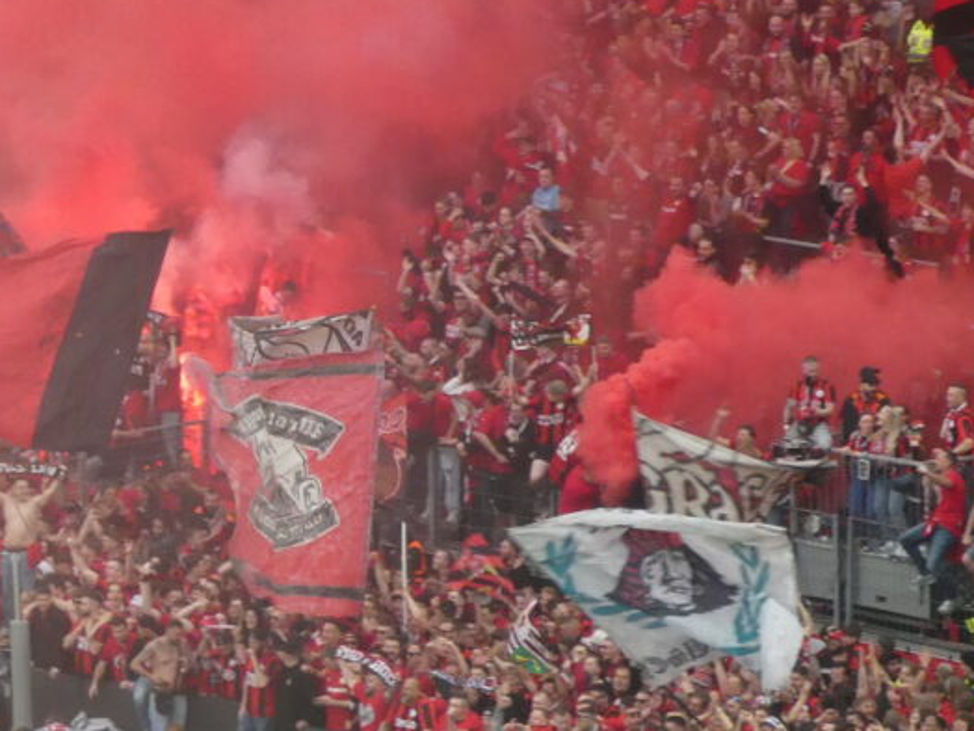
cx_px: -136
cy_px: 376
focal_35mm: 275
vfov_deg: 5.4
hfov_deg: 7.2
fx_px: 7738
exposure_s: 1/125
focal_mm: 16.1
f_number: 4.9
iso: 320
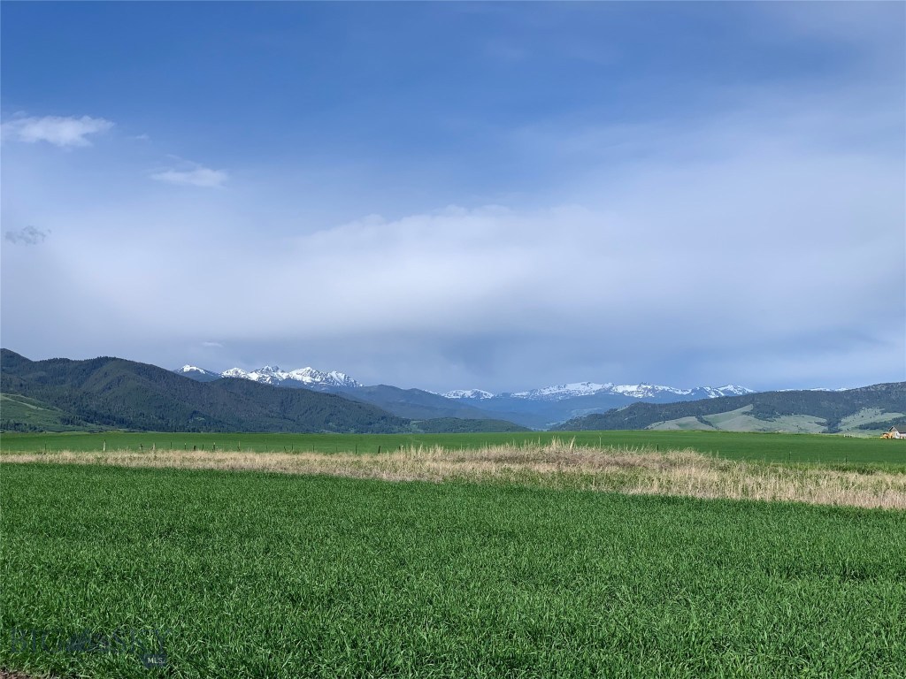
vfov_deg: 28.0
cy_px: 340
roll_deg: +1.3
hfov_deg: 36.8
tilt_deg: +6.1
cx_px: 453
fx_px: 1361
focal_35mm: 52
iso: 16
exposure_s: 1/1712
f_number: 2.4
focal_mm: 6
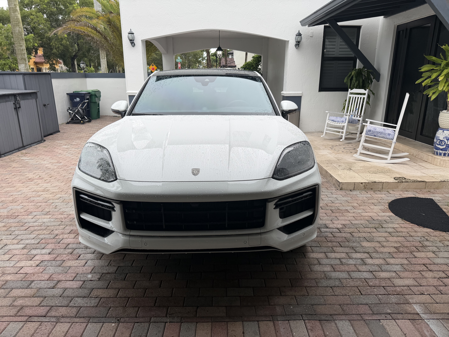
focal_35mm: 24
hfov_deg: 71.6
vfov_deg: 56.8
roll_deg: +0.2
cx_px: 224
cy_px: 168
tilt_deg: -16.7
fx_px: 311
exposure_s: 1/868
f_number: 1.78
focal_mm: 6.76
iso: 80
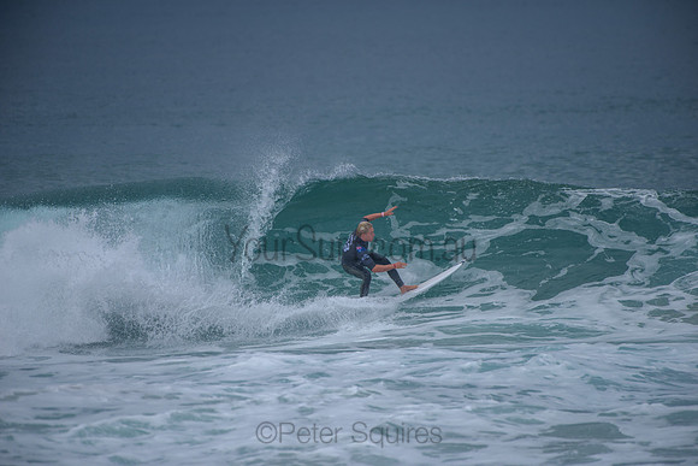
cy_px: 233
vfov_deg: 2.8
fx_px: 9696
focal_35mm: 500
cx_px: 349
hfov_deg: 4.1
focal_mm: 500
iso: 180
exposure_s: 1/2000
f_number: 5.6
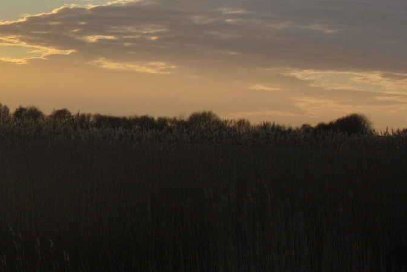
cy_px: 139
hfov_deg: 13.5
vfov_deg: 9.5
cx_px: -166
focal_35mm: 145
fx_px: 1641
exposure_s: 1/200
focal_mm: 32
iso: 100
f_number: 14
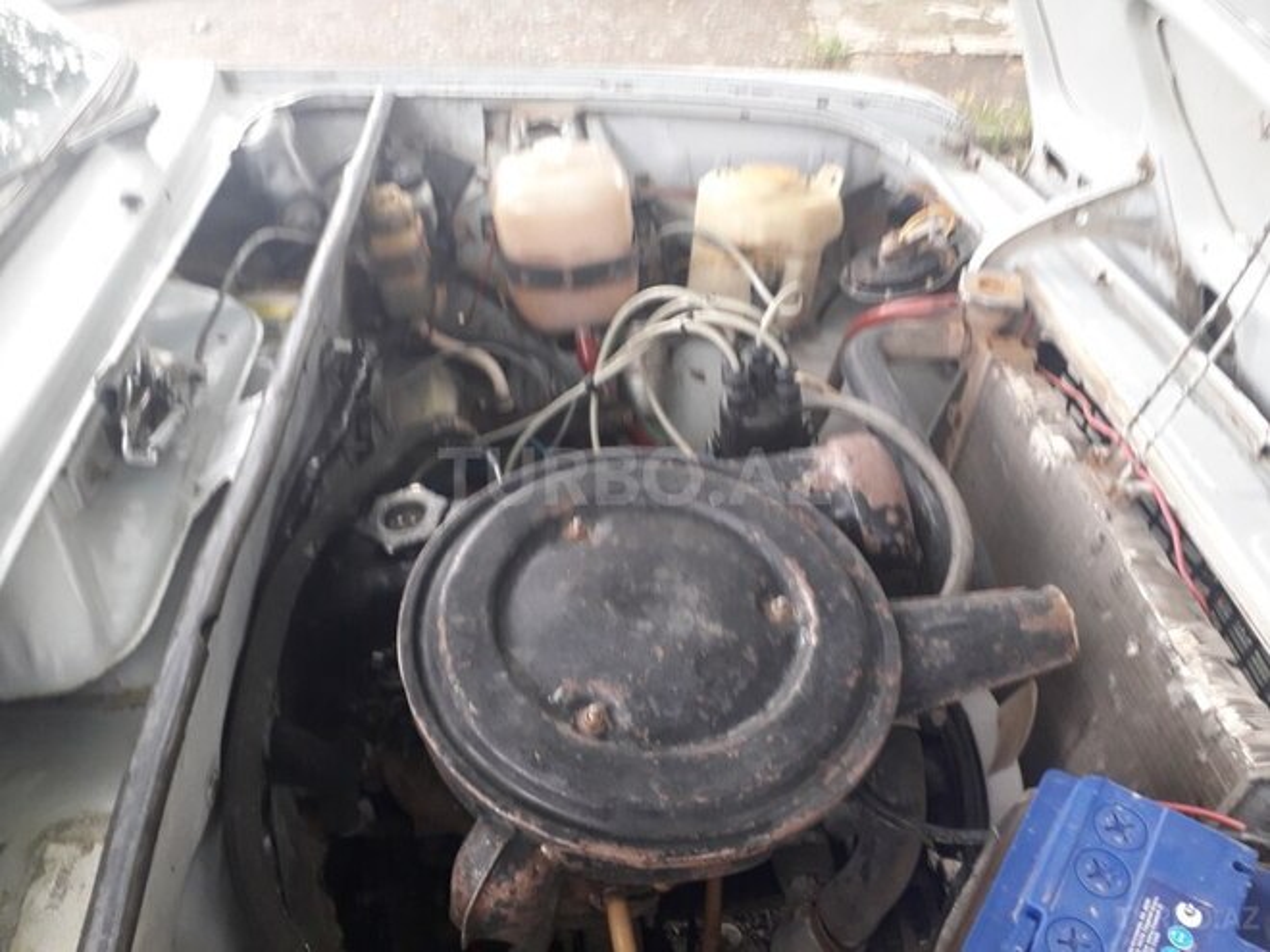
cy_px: 476
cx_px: 635
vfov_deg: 51.4
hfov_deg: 65.3
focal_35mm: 27
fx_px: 991
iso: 125
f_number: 1.9
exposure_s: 1/50
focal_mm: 3.6
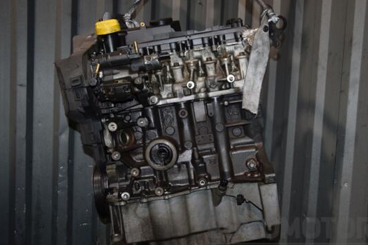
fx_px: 419
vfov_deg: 32.6
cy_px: 135
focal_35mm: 41
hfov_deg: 47.4
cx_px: 195
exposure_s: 1/60
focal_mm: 24
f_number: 5
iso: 800
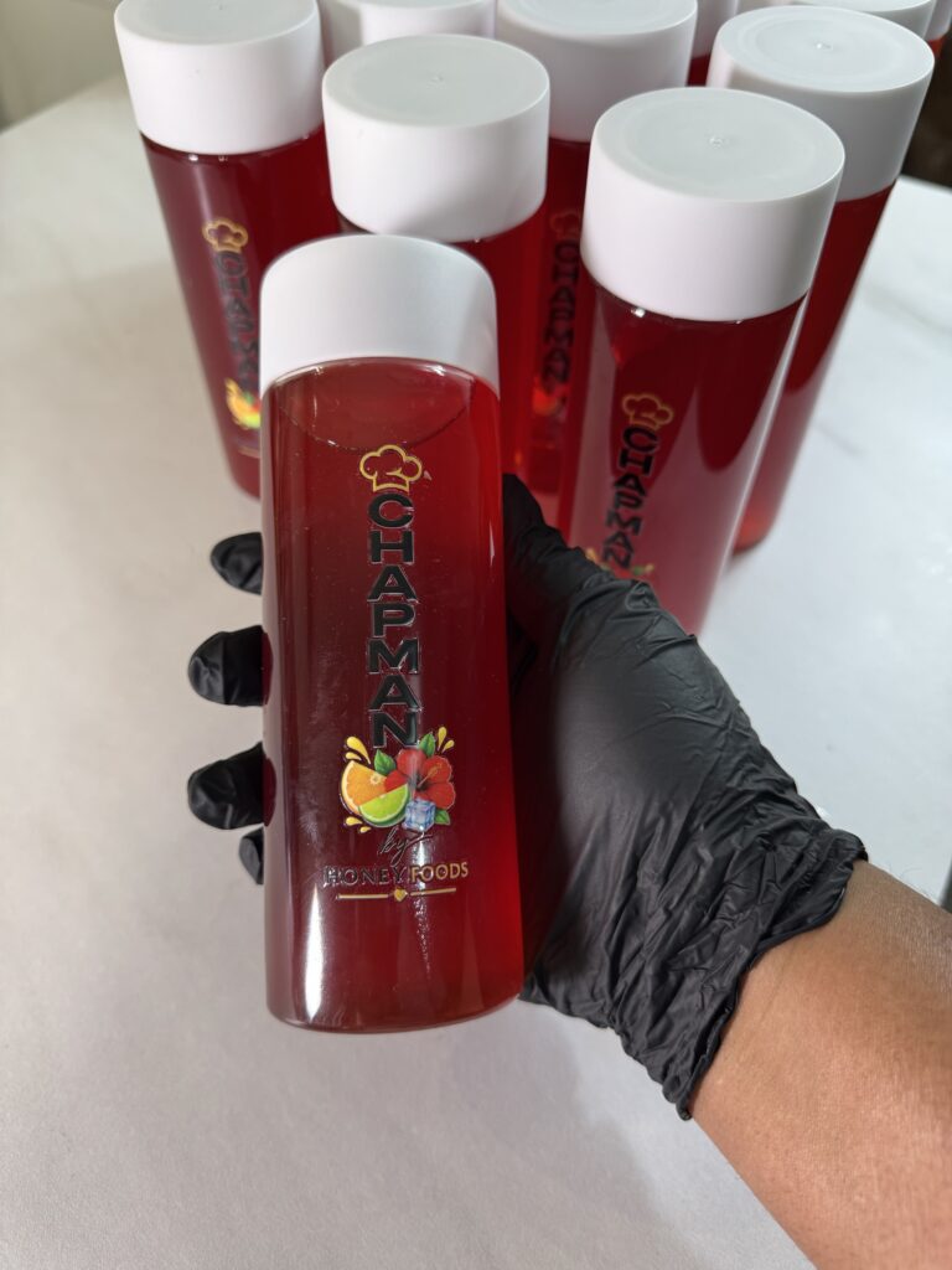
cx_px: 476
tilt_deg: -51.9
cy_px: 635
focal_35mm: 24
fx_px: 880
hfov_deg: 56.8
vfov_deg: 71.6
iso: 125
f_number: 1.78
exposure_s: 1/121
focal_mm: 6.76
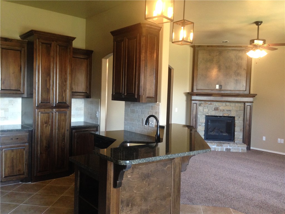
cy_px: 107
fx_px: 272
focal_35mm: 33
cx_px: 142
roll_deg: -1.7
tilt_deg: -4.4
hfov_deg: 55.4
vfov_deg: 42.9
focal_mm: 4.12
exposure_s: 1/20
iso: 200
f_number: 2.4
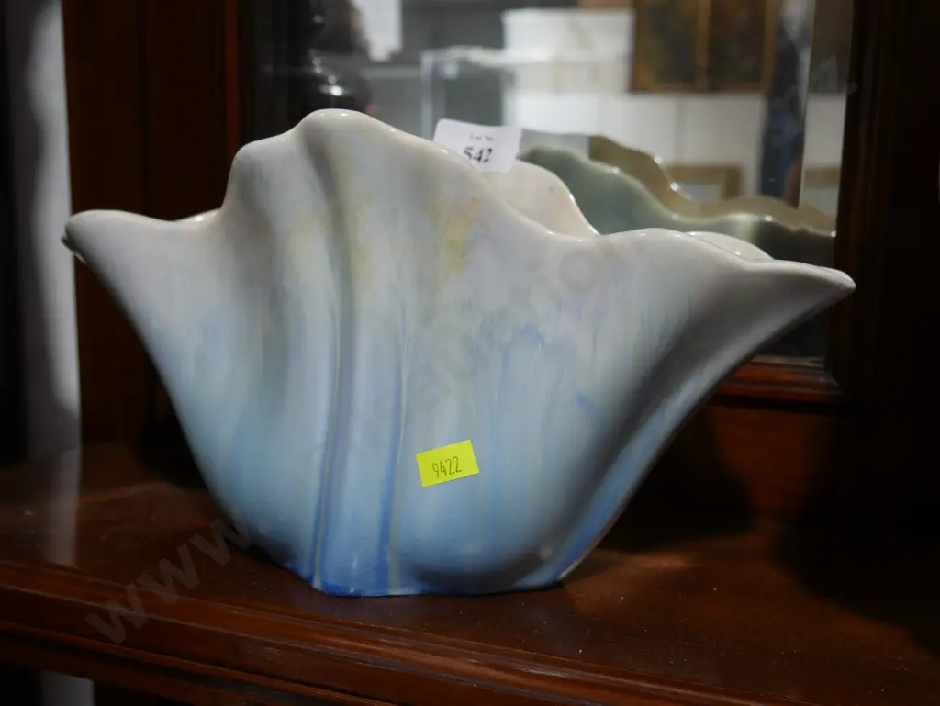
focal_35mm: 40
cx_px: 470
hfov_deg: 46.8
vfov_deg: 36.0
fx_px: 1087
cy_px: 353
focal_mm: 20
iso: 400
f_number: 4.4
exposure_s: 1/60
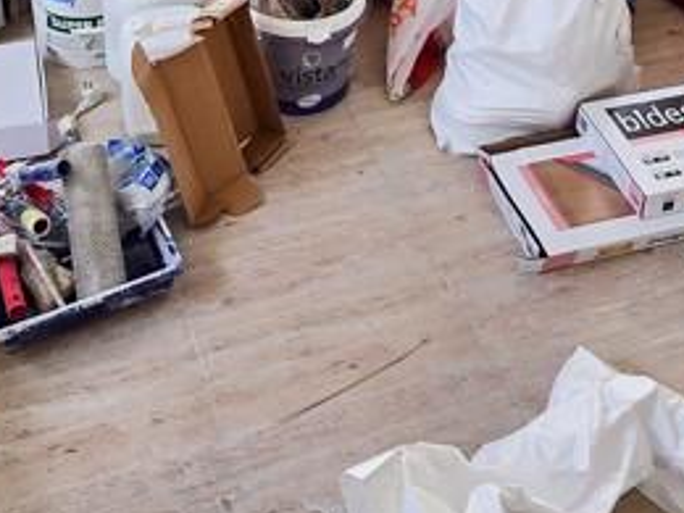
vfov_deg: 24.2
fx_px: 988
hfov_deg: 38.0
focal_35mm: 50
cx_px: 268
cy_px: -210
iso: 80
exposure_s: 1/50
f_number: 2.2
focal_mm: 2.2
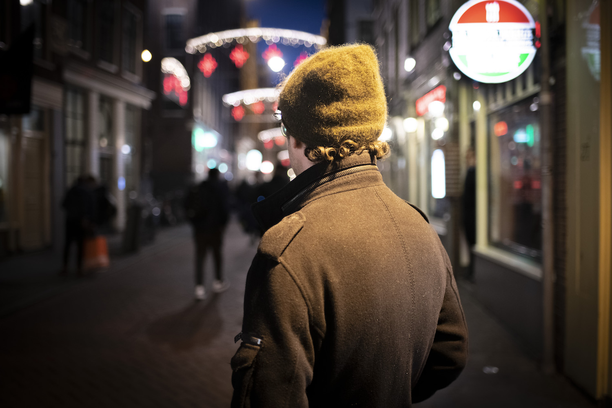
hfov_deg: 54.4
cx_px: 306
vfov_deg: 37.9
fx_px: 595
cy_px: 204
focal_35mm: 35
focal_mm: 35
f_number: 1.8
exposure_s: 1/125
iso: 1250
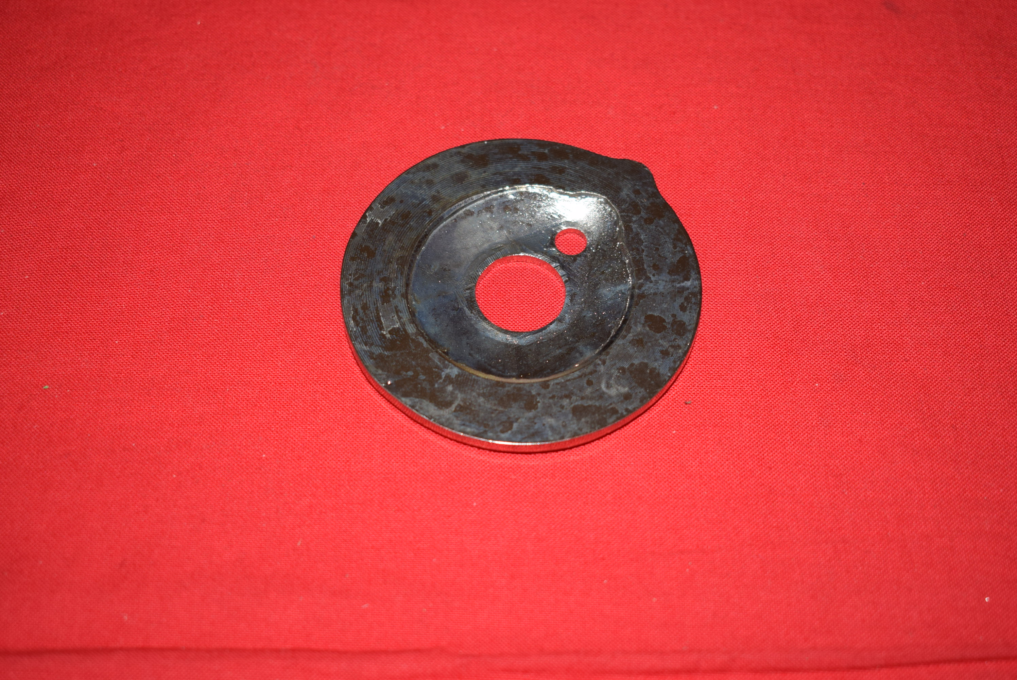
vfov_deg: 23.8
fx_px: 1611
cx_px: 508
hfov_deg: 35.0
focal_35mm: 57
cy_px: 340
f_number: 5
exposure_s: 1/200
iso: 400
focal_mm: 38
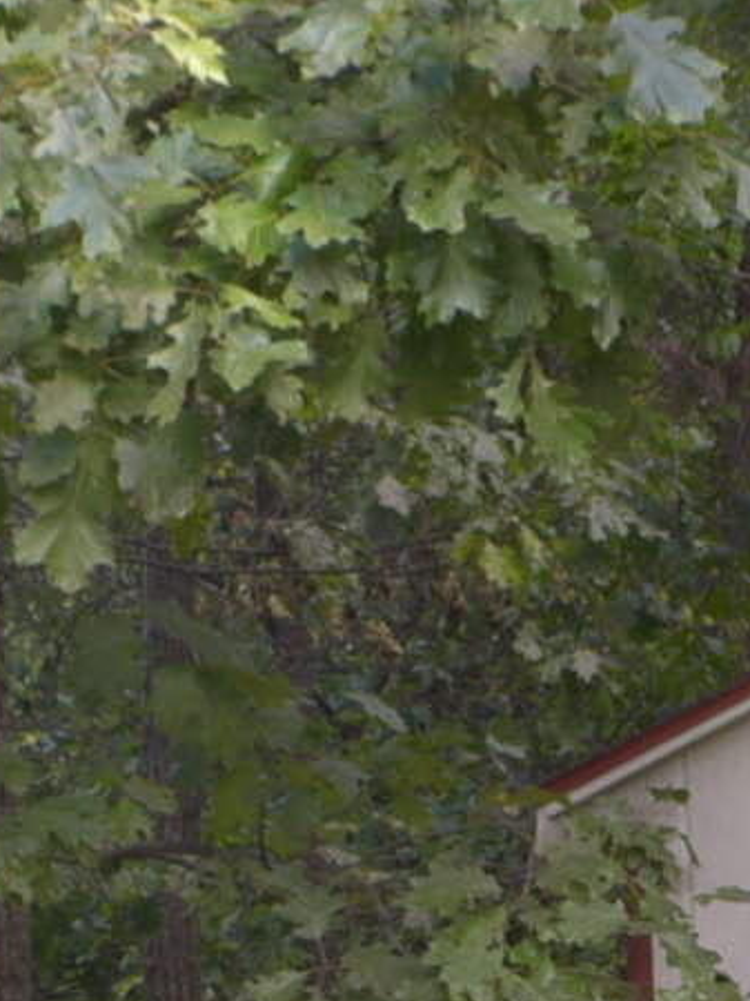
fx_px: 7495
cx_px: 948
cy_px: 1170
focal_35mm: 259
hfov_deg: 5.7
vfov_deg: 7.6
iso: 250
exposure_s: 1/40
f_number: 7.1
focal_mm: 27
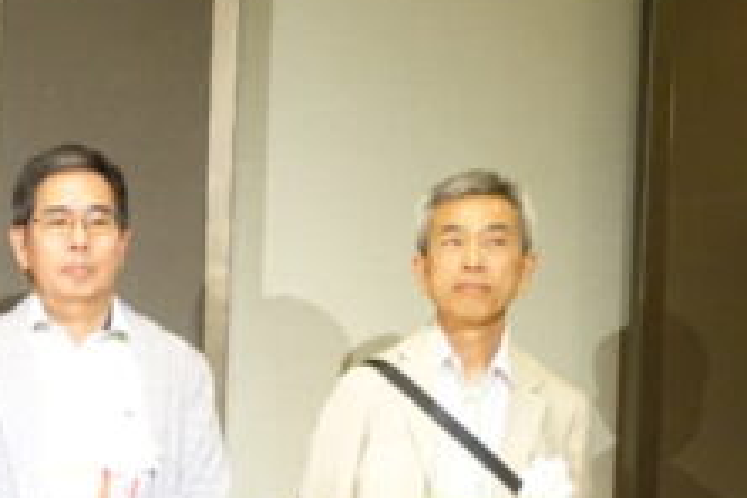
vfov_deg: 11.6
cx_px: -141
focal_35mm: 116
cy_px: 569
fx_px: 2407
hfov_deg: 16.9
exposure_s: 1/50
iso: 1250
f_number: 2.8
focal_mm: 15.74
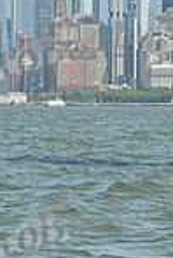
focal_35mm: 321
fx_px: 2308
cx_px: 265
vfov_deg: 6.4
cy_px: -61
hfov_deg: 4.3
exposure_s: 1/1250
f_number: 9
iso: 320
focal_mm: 82
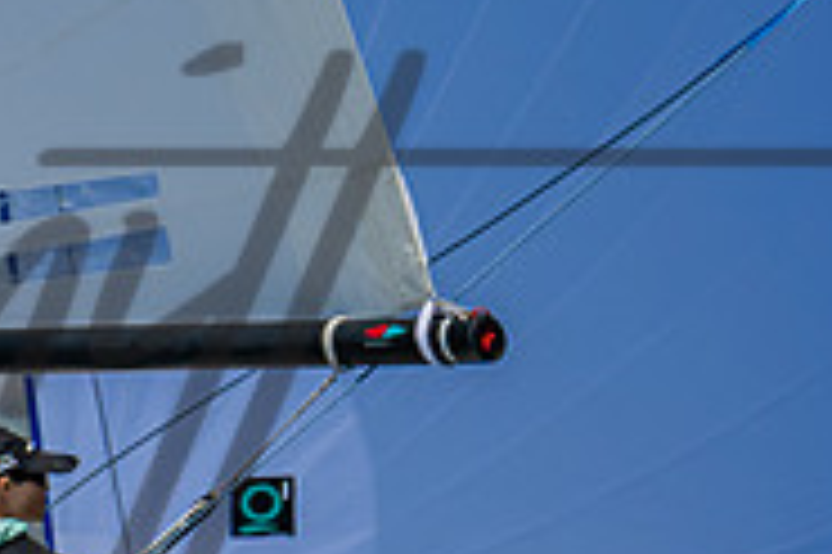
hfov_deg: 1.3
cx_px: -323
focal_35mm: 1650
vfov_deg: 0.8
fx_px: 38099
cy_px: 250
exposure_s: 1/2500
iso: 400
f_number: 6.3
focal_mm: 380
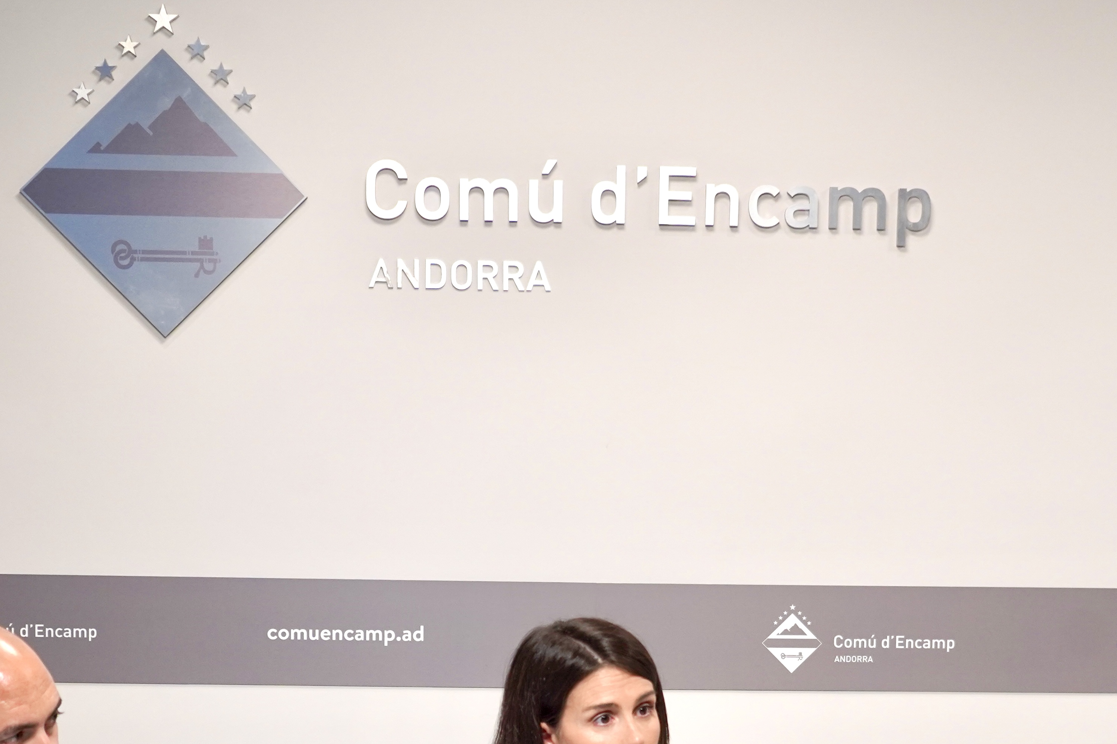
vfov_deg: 19.1
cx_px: 665
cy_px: 679
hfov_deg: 28.8
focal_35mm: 70
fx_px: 2172
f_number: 4
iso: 1000
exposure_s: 1/160
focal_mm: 35
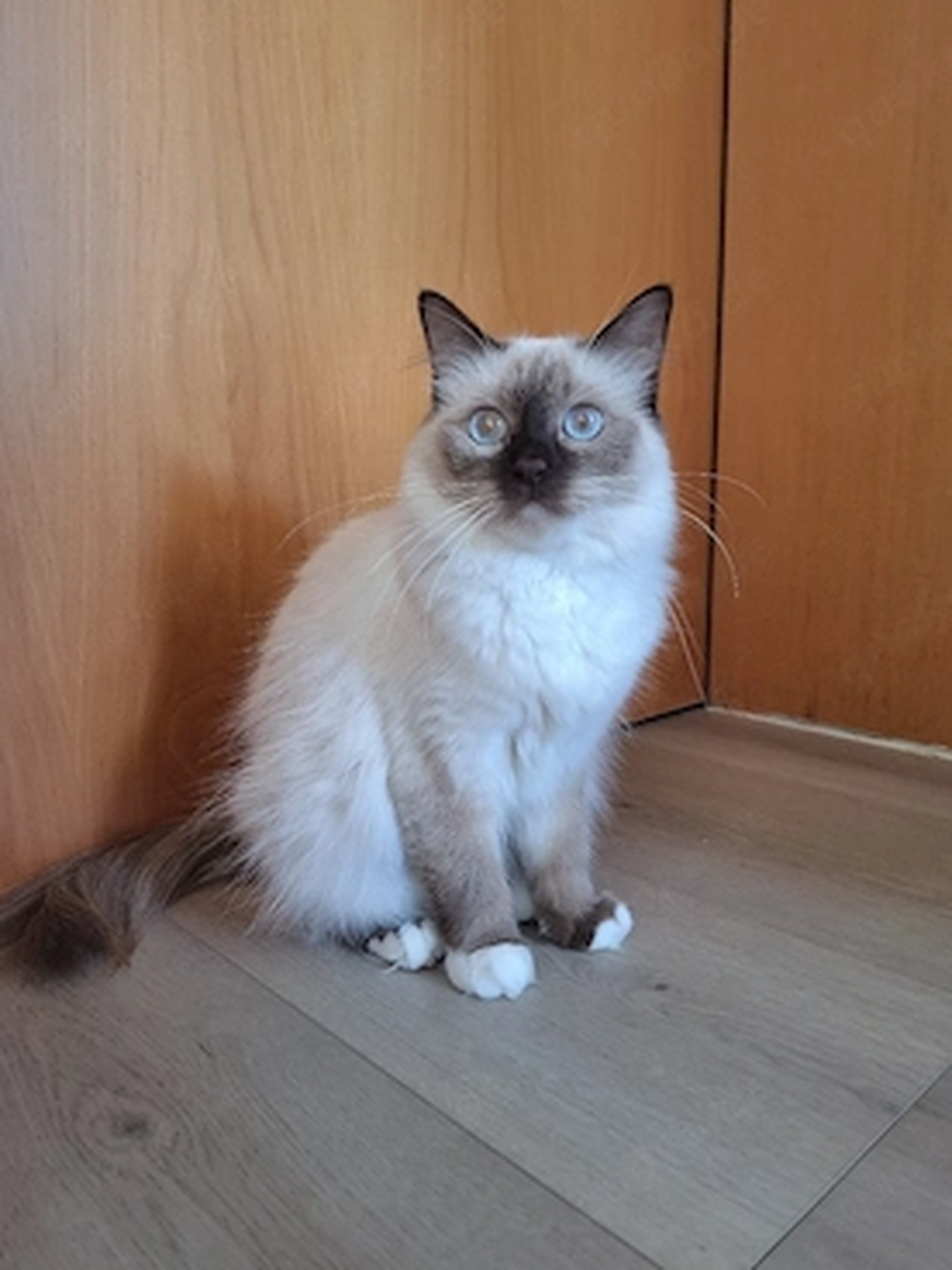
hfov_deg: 54.9
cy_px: 645
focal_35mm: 25
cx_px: 483
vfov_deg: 69.4
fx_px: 917
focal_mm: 5.54
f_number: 1.8
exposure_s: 1/50
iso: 200
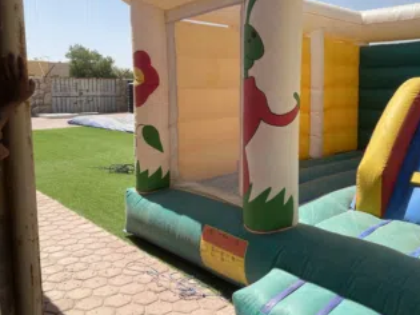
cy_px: 136
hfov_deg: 54.7
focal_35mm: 33
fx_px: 400
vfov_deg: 42.8
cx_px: 265
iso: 32
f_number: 1.8
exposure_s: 1/2817
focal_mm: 4.25
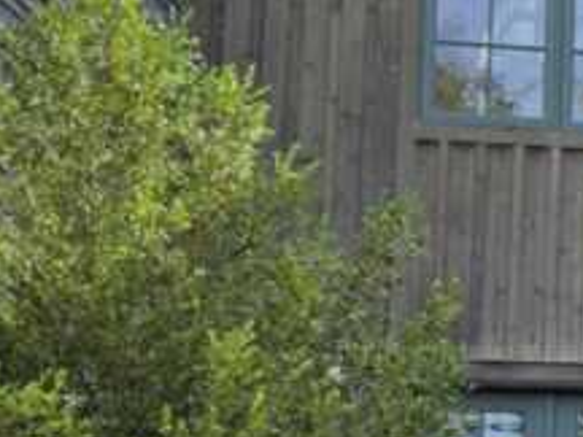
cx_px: 1182
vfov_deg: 13.4
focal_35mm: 109
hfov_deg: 14.7
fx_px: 1836
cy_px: 429
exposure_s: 1/1096
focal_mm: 5.4
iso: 25
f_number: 1.8
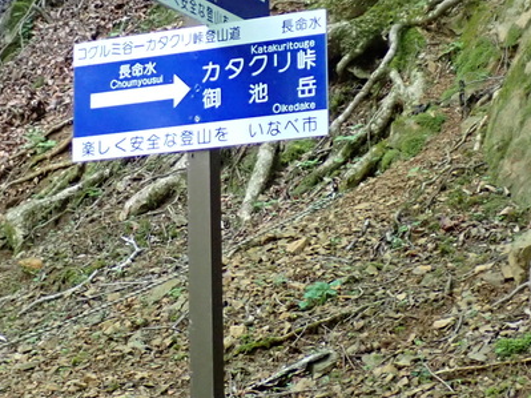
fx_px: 1733
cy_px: 125
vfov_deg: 13.1
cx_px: 181
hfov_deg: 17.4
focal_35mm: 113
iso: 800
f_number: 3.1
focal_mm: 8.4
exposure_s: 1/30
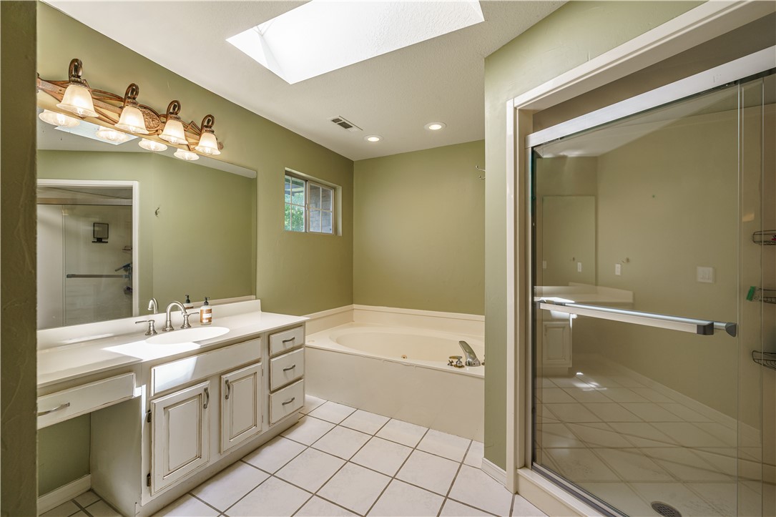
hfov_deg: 104.3
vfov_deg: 81.2
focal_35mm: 14
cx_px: 388
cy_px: 258
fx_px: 302
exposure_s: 1/25
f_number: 9
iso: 200
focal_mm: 14
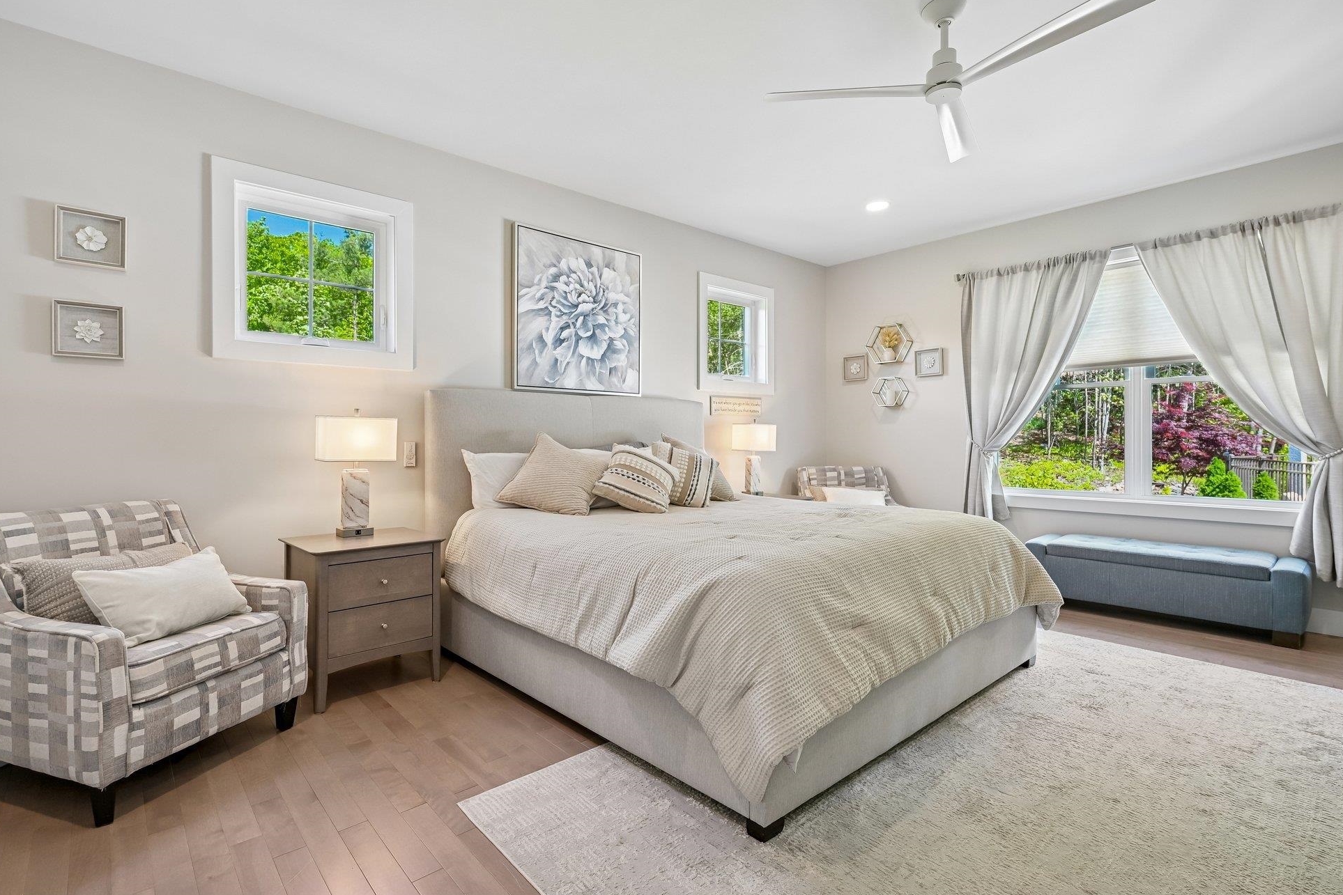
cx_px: 638
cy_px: 438
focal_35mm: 17
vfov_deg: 70.4
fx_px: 634
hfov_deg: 93.2
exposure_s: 1/10
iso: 400
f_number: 8
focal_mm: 16
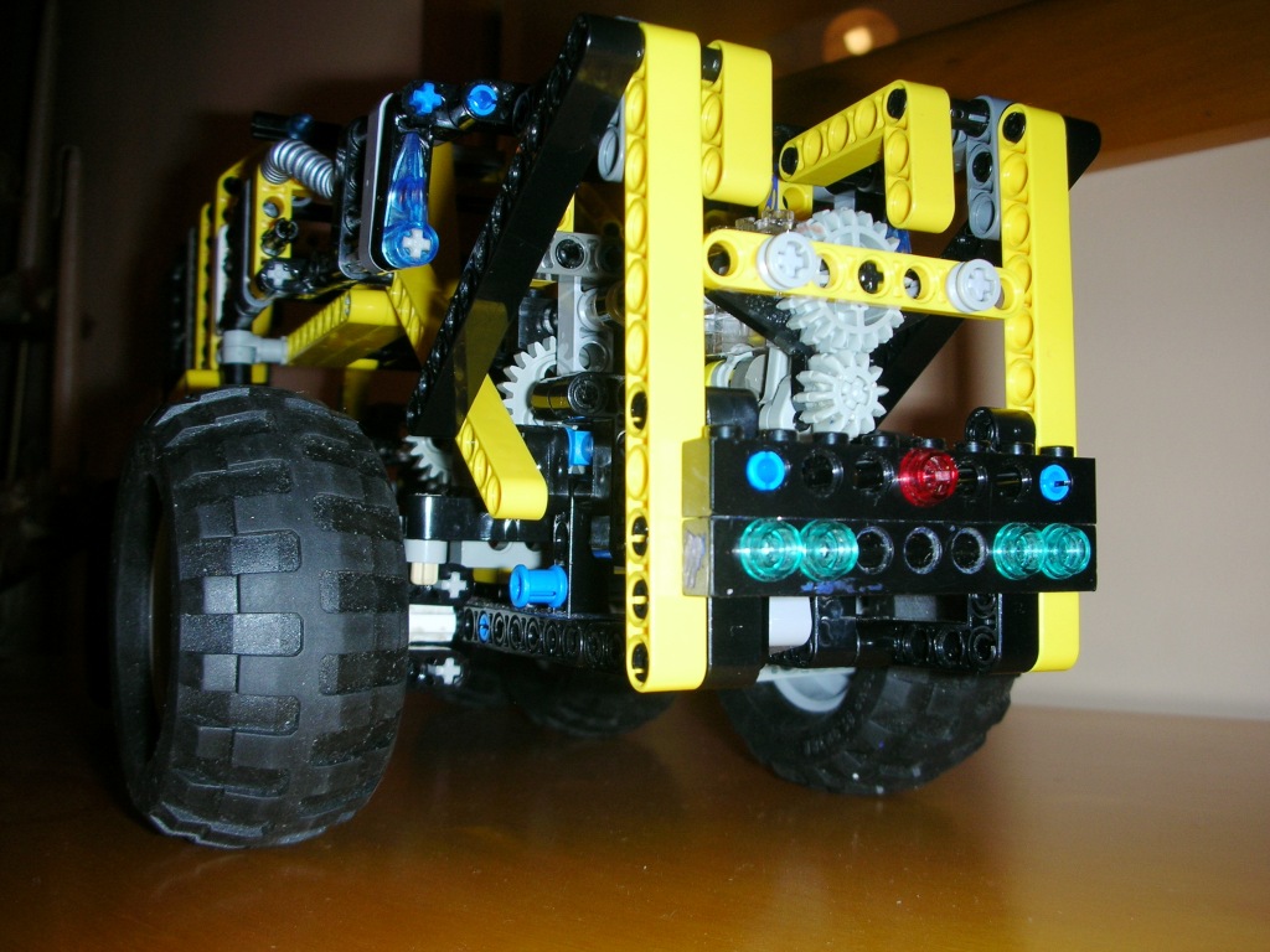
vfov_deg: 40.7
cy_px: 476
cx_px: 635
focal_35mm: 35
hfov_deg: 52.6
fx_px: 1284
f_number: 3
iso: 50
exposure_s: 1/60.1
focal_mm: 5.8
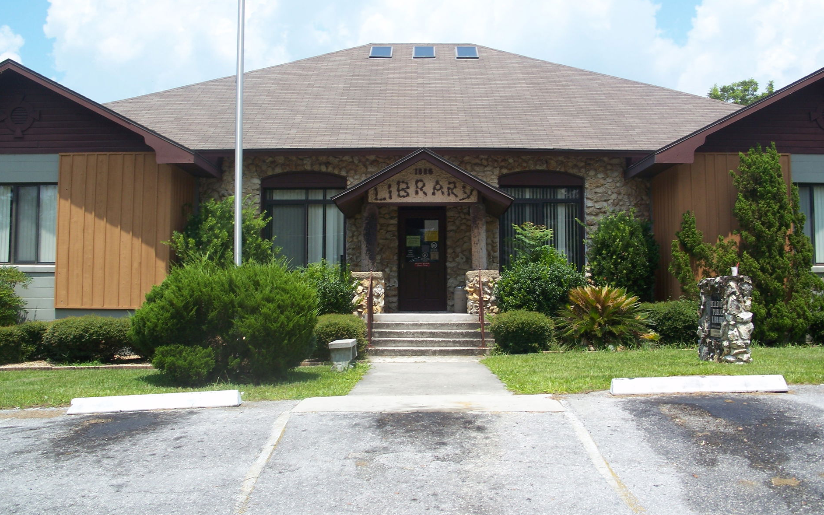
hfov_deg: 49.3
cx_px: 411
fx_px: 898
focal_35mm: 40
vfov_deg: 32.0
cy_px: 240
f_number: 4
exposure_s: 1/400
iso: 64
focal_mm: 7.8
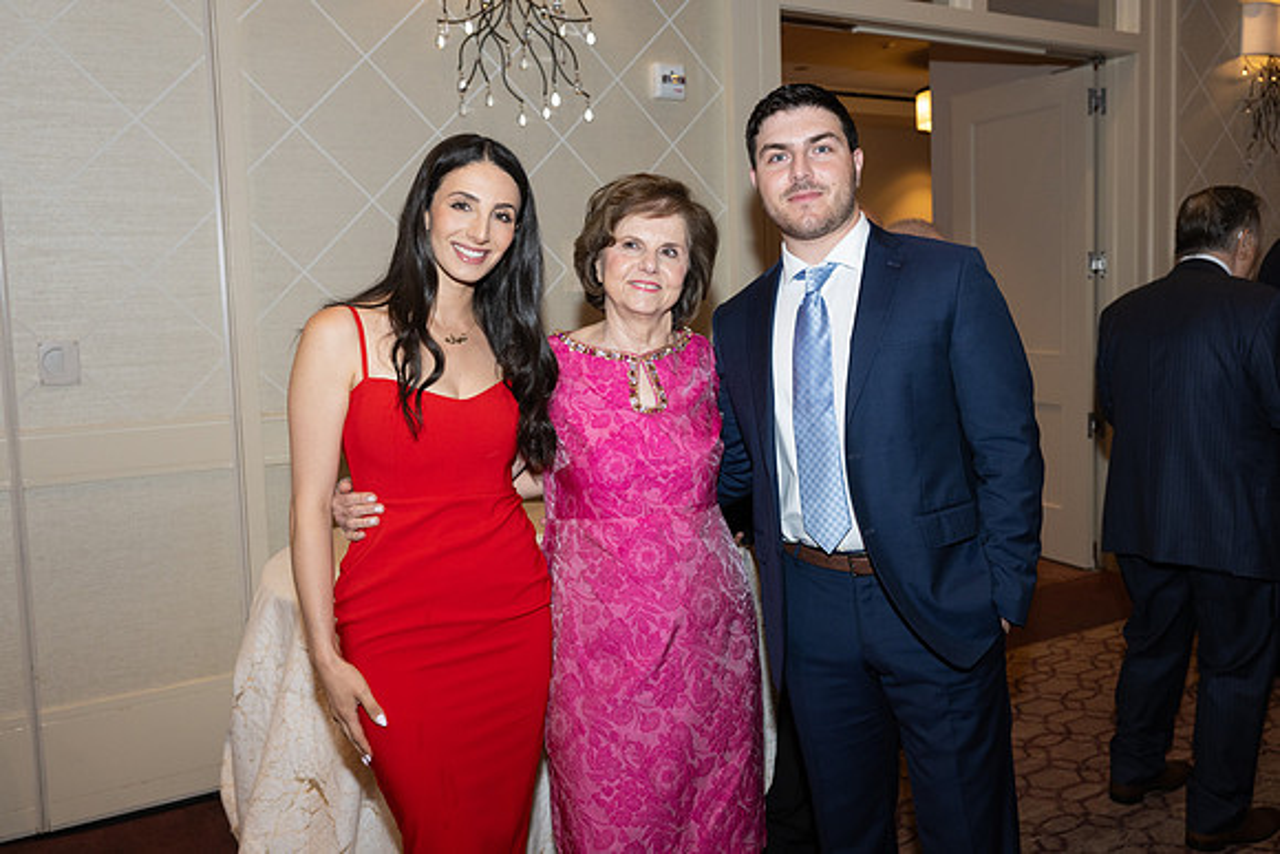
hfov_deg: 57.6
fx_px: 1162
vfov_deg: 40.3
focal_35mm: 33
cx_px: 697
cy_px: 389
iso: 800
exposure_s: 1/100
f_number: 5.6
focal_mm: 30
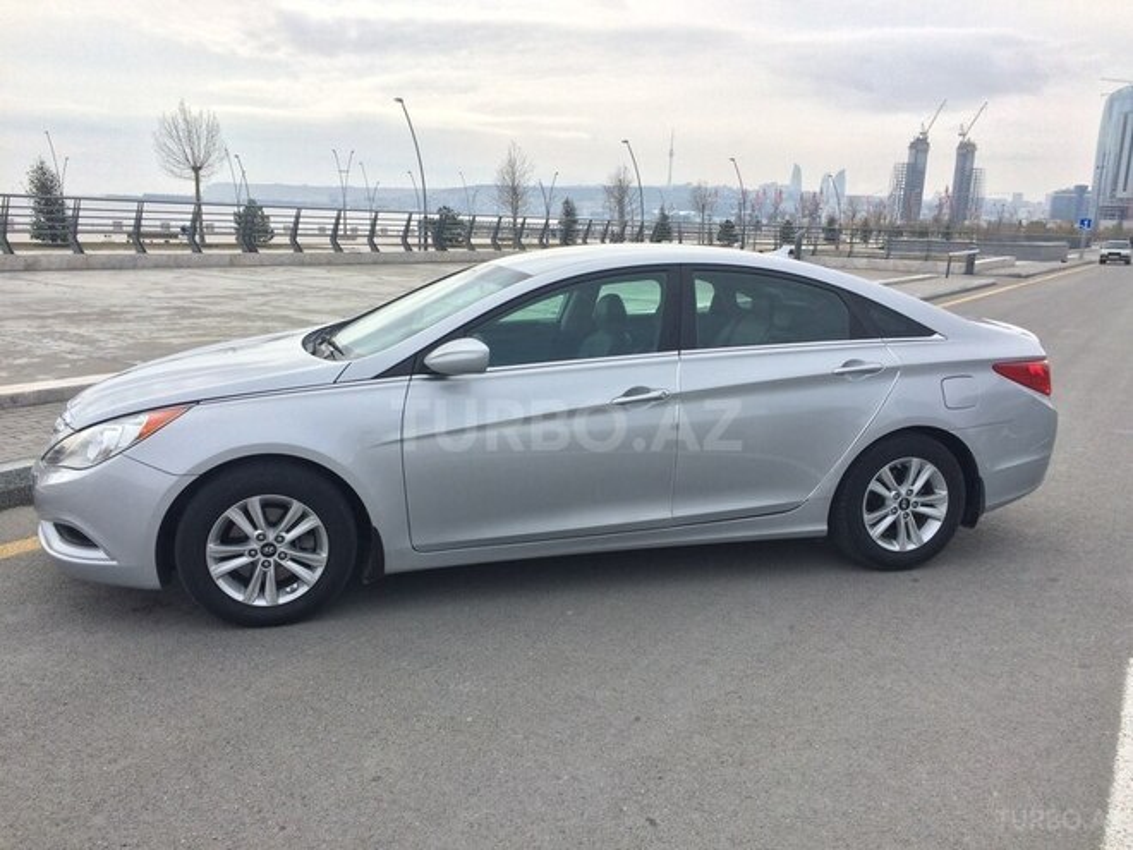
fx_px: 949
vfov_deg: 48.2
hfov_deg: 61.7
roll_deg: -2.1
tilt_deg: -13.1
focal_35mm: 29
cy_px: 425
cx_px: 566
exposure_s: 1/855
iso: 32
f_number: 2.2
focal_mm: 4.15
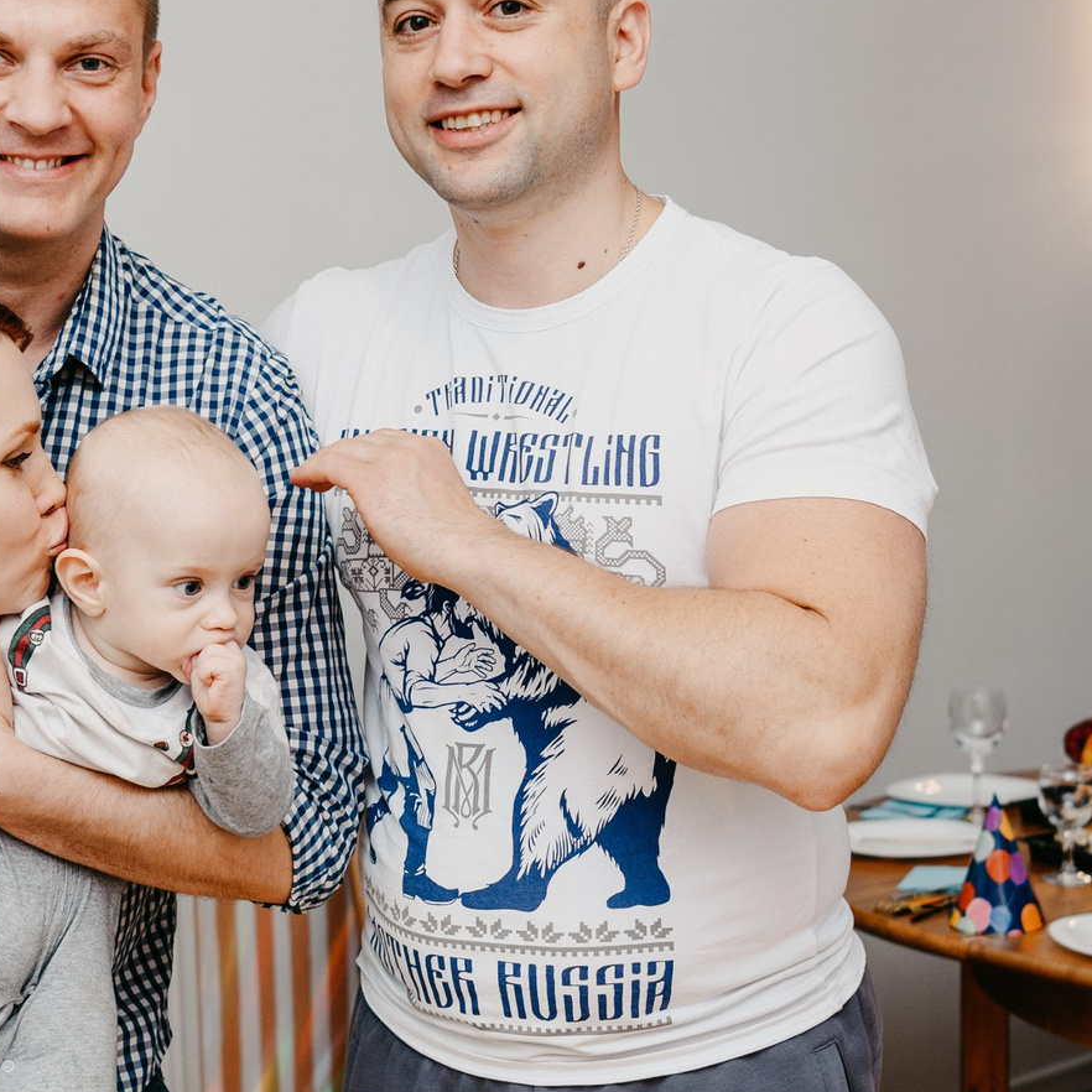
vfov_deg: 19.0
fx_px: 3248
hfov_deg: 19.0
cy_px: 733
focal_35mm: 91
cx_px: 375
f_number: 3.2
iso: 160
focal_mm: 34
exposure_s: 1/160
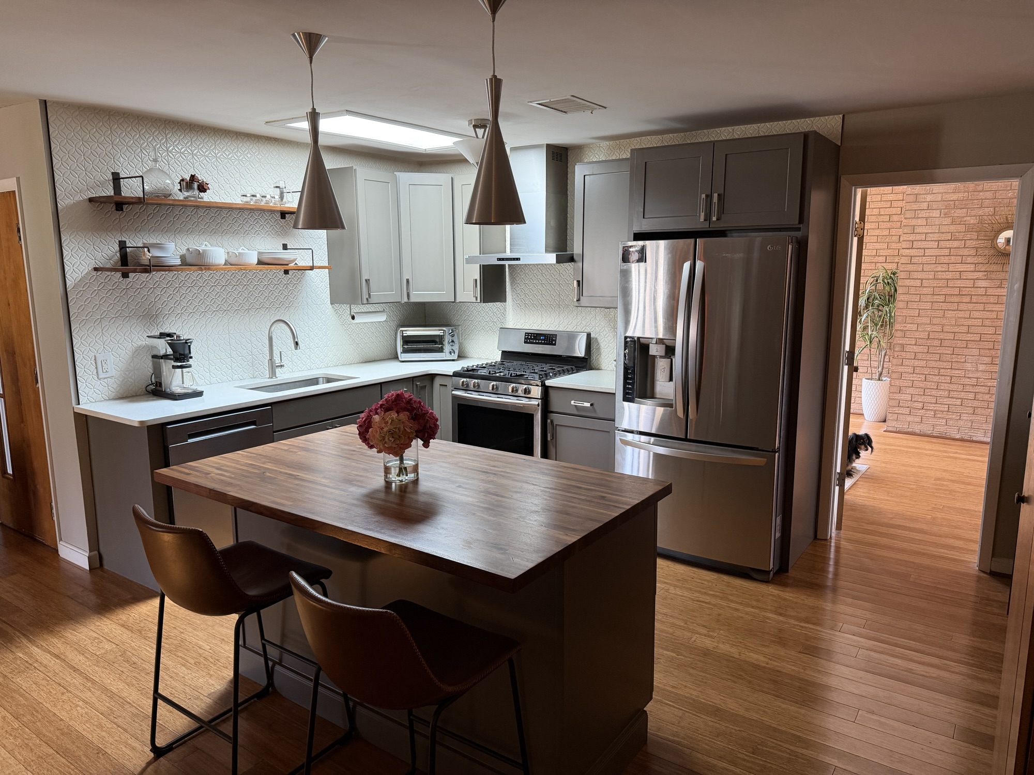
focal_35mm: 24
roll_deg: +0.9
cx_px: 517
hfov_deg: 71.6
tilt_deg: -10.8
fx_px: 717
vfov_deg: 56.8
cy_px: 388
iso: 250
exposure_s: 1/60
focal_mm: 6.76
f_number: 1.78
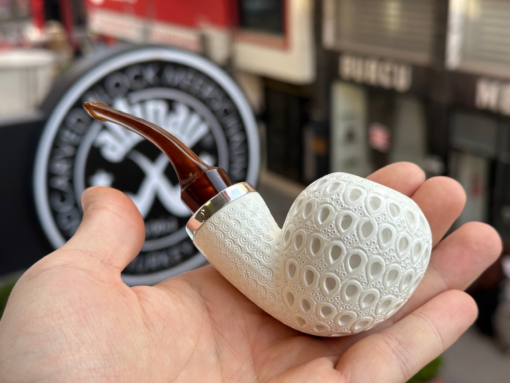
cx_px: 255
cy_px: 192
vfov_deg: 30.3
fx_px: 707
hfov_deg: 39.7
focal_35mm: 48
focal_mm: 6.86
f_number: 1.78
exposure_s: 1/604
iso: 64
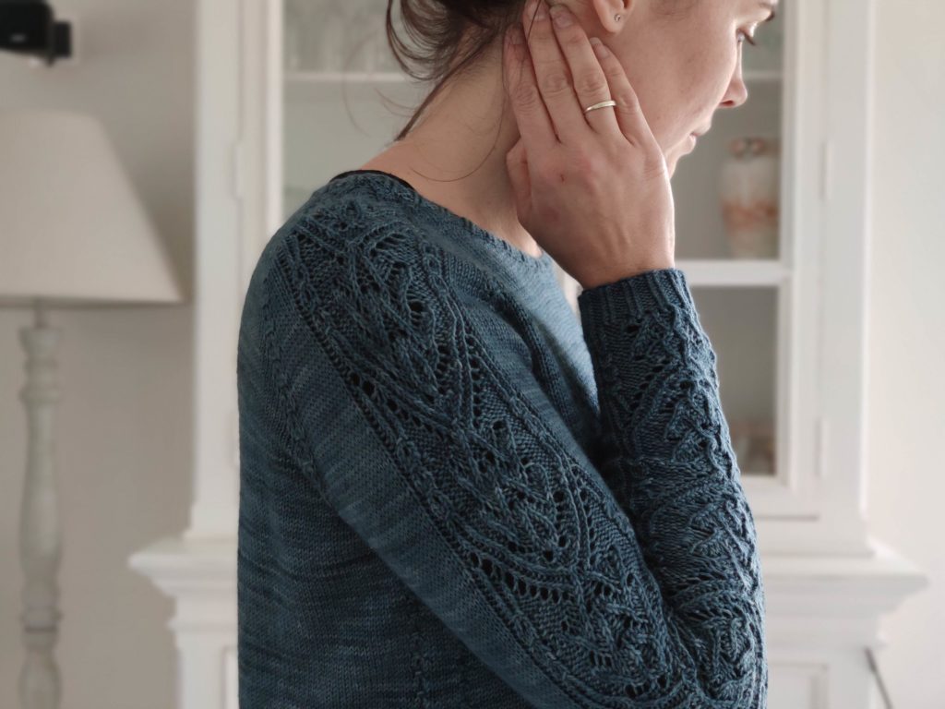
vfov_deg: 35.1
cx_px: 472
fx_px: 1119
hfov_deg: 45.8
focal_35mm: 41
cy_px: 354
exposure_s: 1/33
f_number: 2
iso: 1034
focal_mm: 8.16
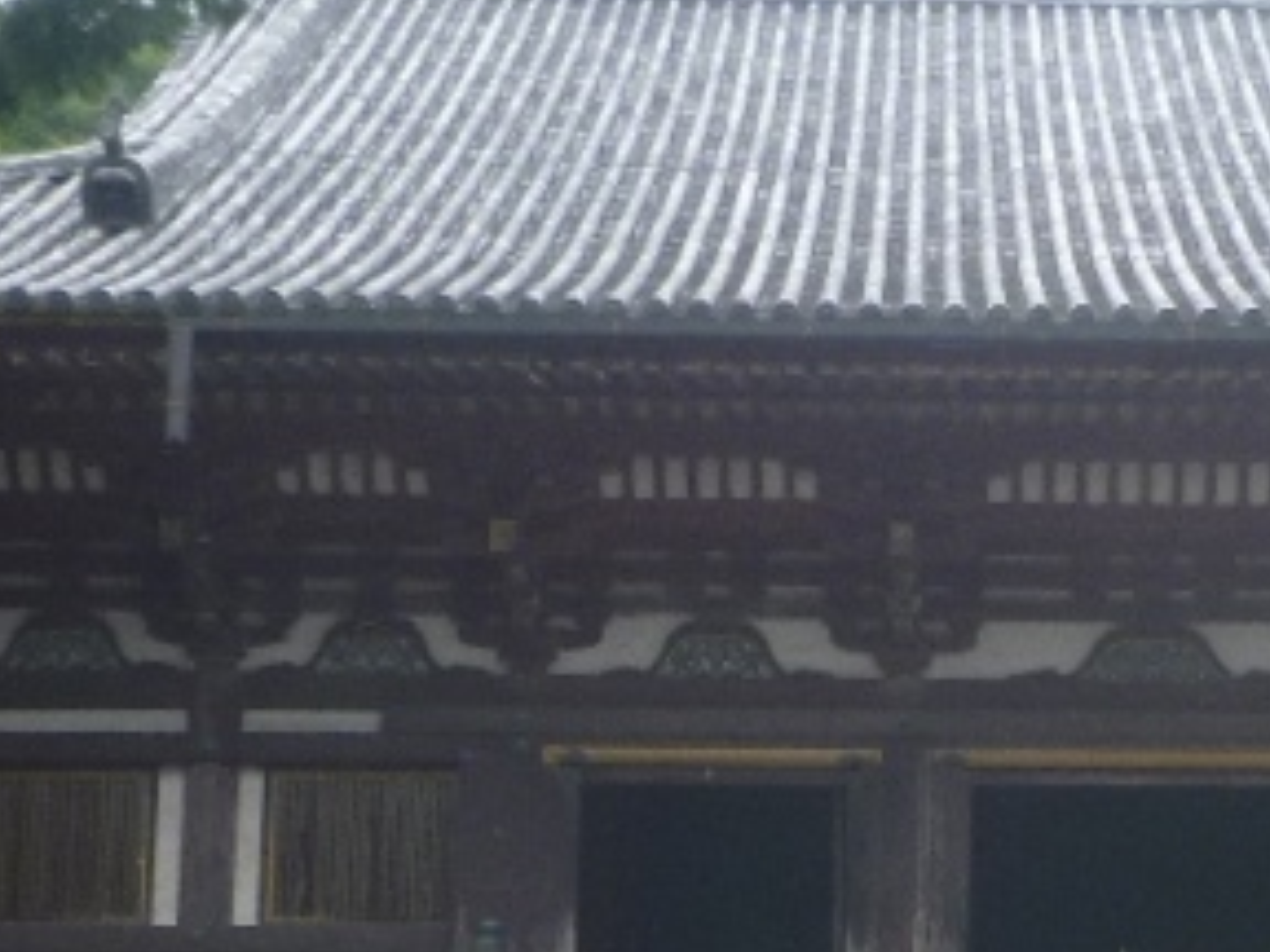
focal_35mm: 89
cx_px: 970
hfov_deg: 21.8
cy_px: 785
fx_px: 3265
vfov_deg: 16.5
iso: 100
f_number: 3.9
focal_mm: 4.5
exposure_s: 1/160
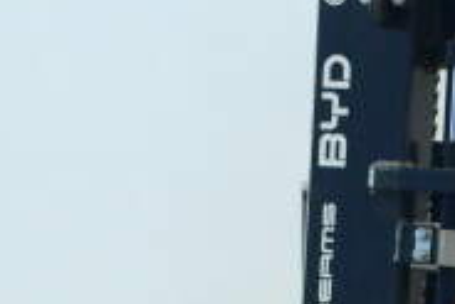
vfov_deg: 6.4
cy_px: 672
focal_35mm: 208
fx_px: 2631
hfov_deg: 9.2
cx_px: 952
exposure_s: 1/500
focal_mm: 24
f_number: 4
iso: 3200
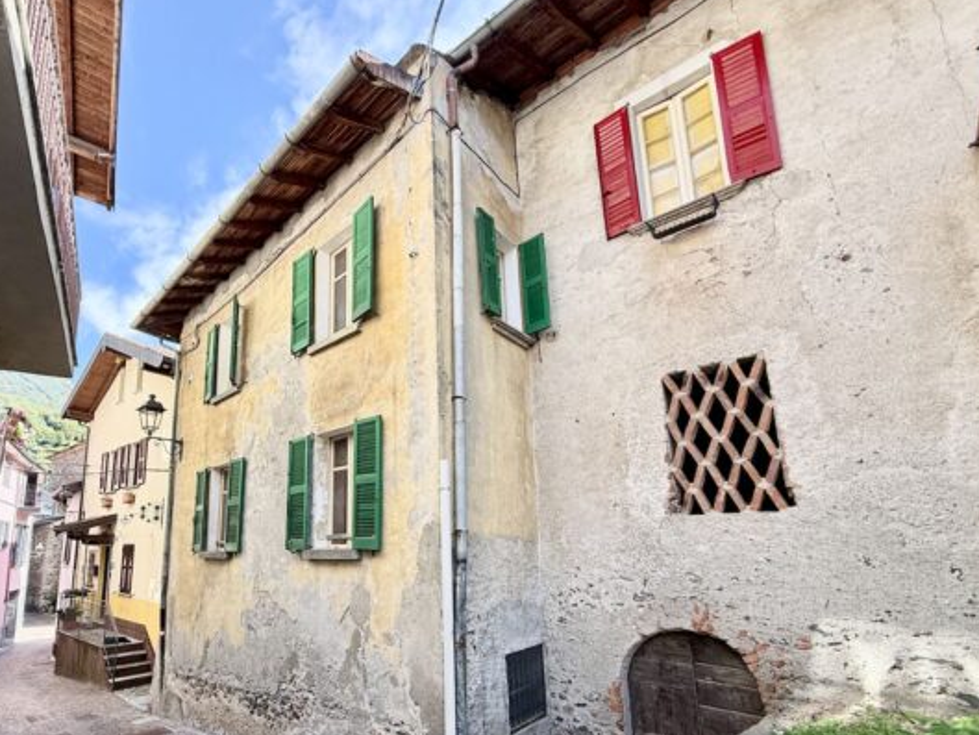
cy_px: 450
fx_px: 509
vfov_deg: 70.7
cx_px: 379
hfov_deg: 86.4
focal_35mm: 18
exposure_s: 1/395
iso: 64
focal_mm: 2.22
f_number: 2.2
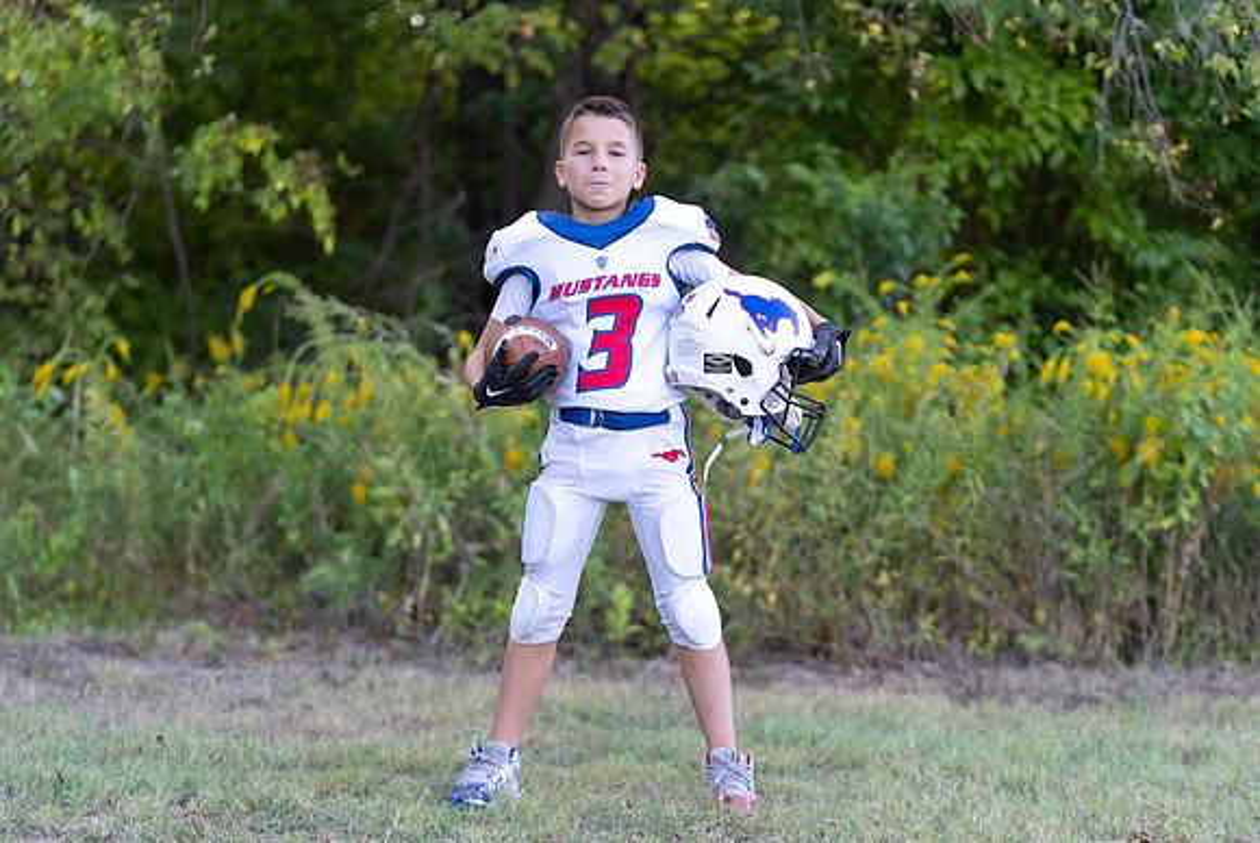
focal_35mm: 89
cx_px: 601
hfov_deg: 22.9
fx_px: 3116
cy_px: 403
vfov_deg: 15.4
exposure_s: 1/320
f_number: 2.8
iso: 250
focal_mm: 82
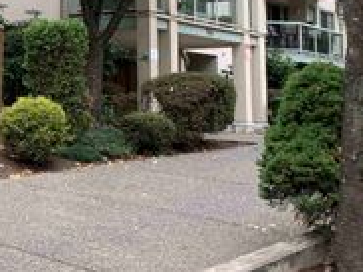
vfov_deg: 20.0
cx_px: -125
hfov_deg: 23.7
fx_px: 744
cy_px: -7
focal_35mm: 71
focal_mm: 4.25
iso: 25
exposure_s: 1/147
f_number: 1.8
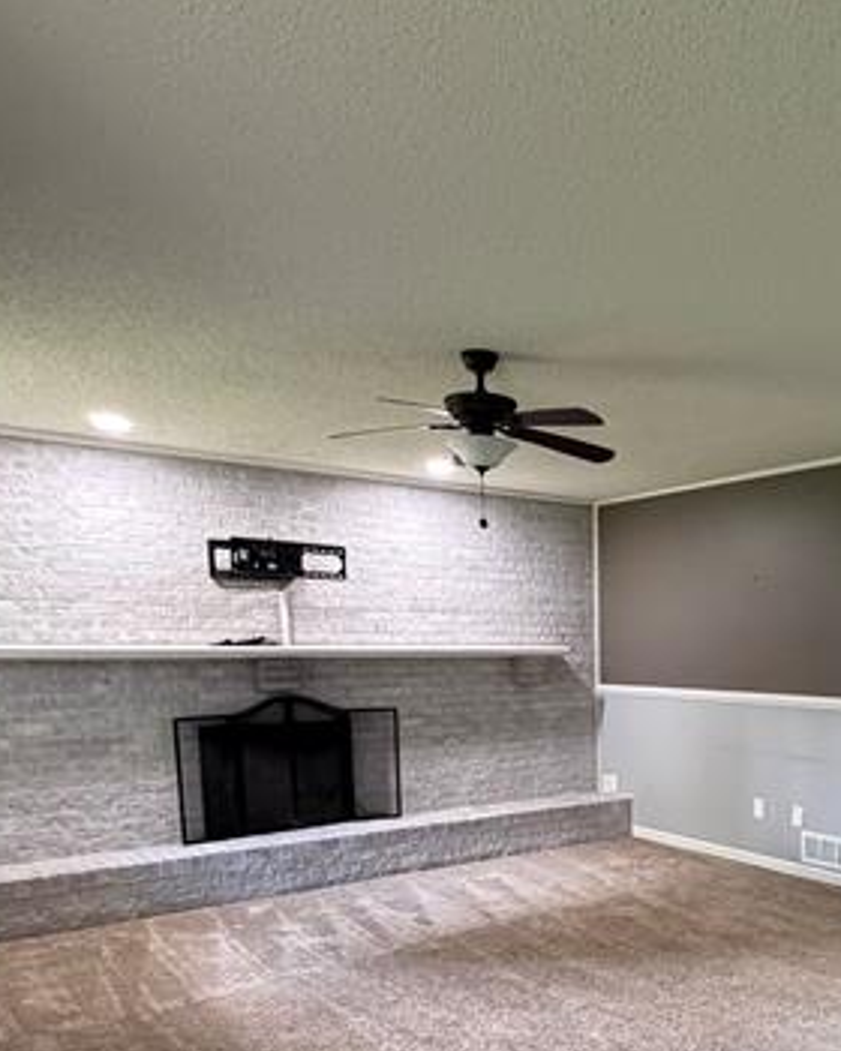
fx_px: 933
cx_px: 682
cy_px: 784
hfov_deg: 45.8
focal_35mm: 30
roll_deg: -0.5
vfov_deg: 56.0
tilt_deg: -8.3
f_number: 2.2
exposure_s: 1/60
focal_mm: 2.22
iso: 640
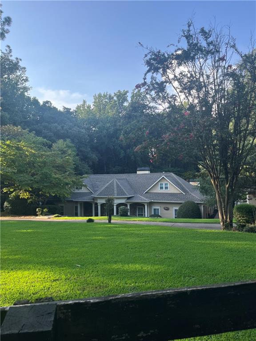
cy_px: 170
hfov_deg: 53.1
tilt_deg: +1.2
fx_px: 256
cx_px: 128
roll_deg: +1.2
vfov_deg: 67.3
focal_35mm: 26
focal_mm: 5.1
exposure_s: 1/975
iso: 50
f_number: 1.6
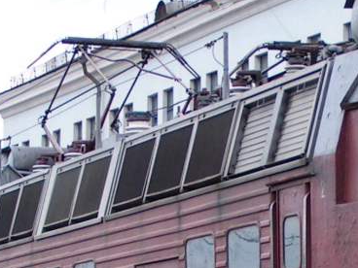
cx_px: 369
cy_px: 322
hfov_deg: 8.7
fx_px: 2327
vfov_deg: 6.6
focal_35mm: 225
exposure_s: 1/320
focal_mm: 11.5
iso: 50
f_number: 3.2
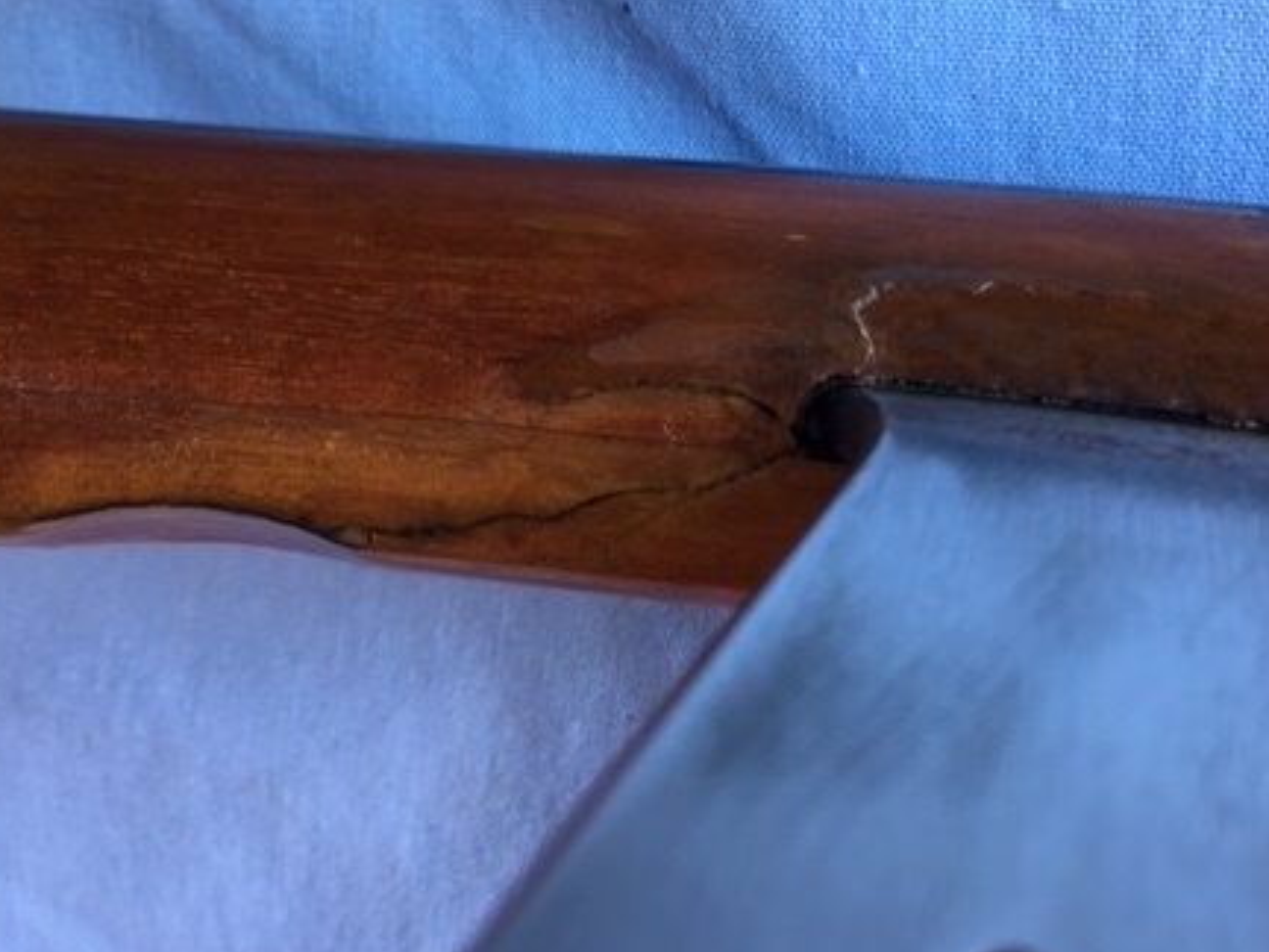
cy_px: 279
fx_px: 1576
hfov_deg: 43.8
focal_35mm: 43
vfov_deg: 33.1
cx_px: 711
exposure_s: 1/50
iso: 25
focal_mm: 4.15
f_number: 2.2
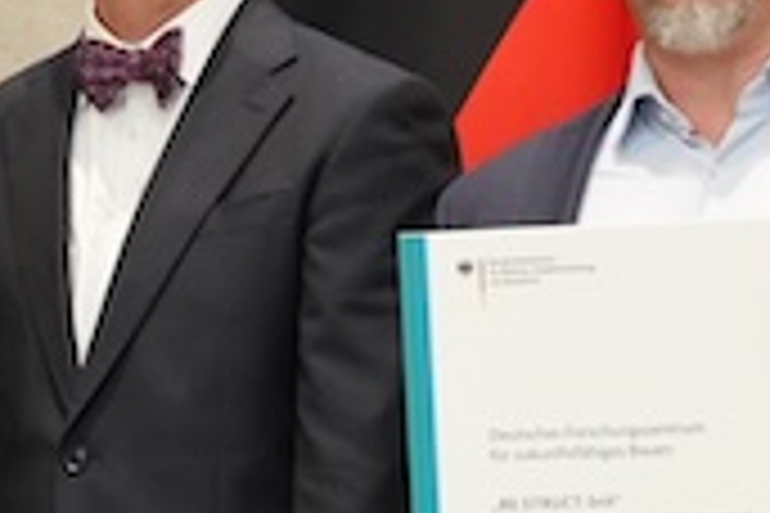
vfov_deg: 6.3
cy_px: 551
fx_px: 4641
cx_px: -405
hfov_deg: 9.2
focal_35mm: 217
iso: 1250
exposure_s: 1/60
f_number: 2.8
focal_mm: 24
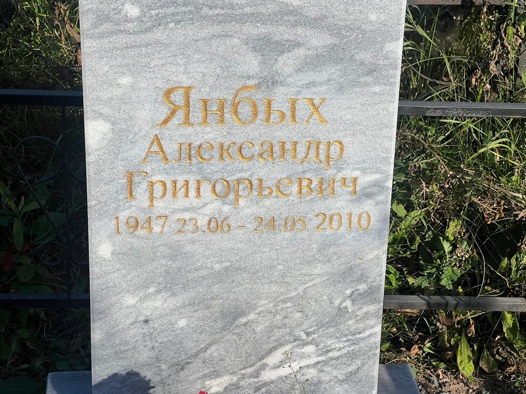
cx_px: 263
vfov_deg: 19.1
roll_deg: -0.1
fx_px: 1170
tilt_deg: -25.8
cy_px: 197
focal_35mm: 77
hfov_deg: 25.3
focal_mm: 9
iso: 32
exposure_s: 1/1167
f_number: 2.8
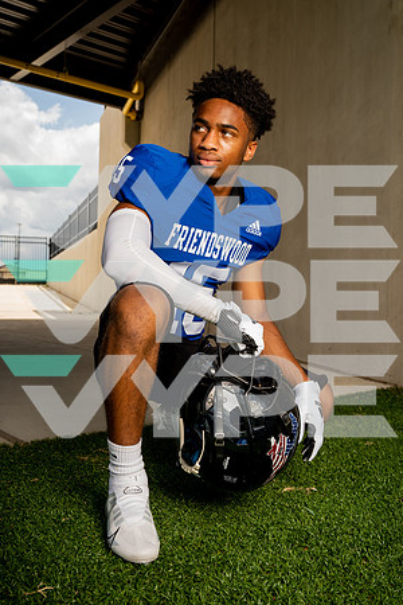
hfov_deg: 36.9
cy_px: 302
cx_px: 202
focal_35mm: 36
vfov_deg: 53.1
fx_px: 604
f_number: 6.3
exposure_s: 1/250
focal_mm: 36
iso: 64
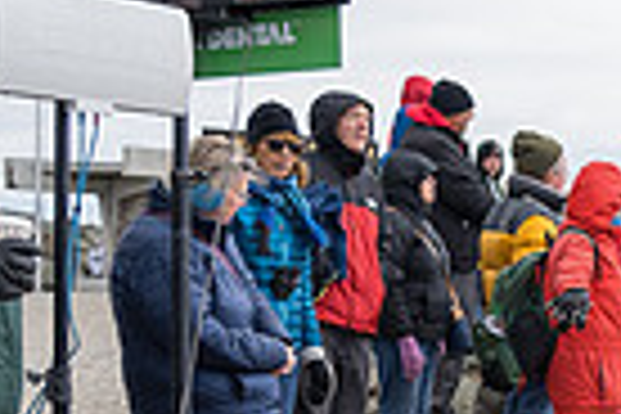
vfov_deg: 13.5
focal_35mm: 101
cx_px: 958
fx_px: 1742
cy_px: 353
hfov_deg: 17.9
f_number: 4
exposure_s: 1/1000
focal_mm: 24
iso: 200
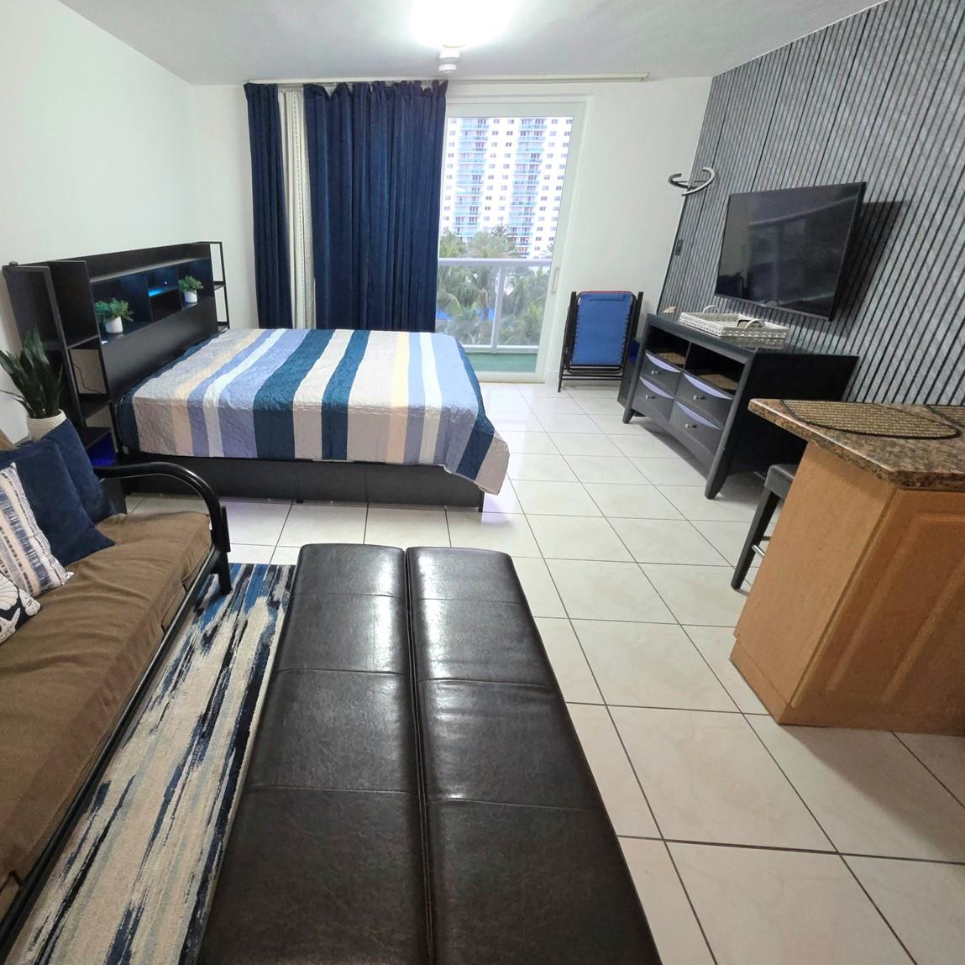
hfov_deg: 85.4
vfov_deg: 87.4
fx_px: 505
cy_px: 465
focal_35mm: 16
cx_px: 350
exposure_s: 1/60.2
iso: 250
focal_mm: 2.2
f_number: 1.9
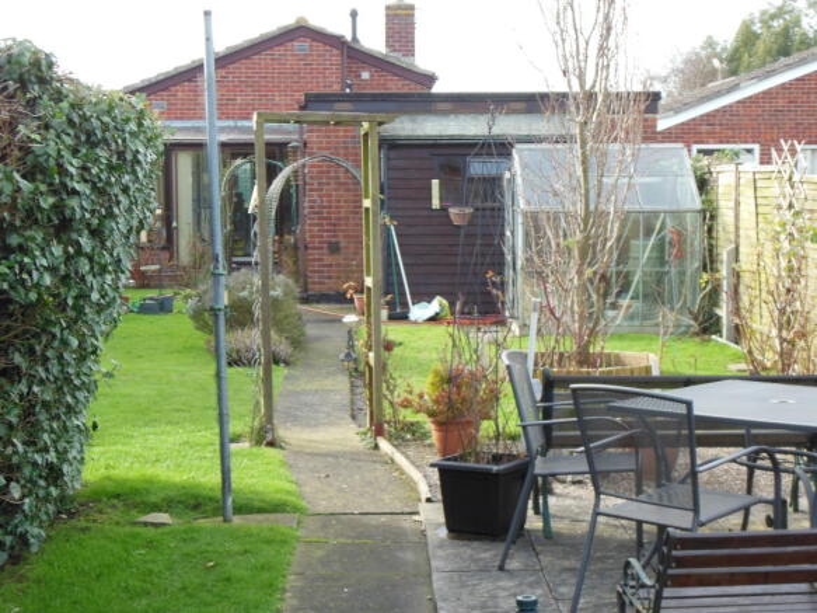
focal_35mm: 66
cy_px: 306
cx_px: 408
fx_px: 1557
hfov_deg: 29.4
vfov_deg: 22.2
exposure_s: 1/100
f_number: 4.3
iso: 125
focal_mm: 11.7
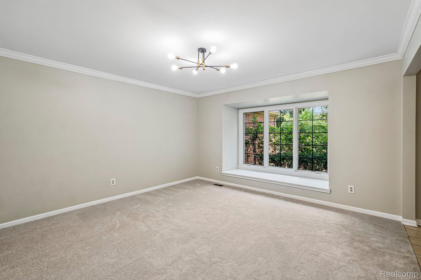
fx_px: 175
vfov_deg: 77.3
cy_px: 140
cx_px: 210
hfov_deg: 100.4
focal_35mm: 15
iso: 400
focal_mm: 10
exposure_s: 1/30
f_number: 8
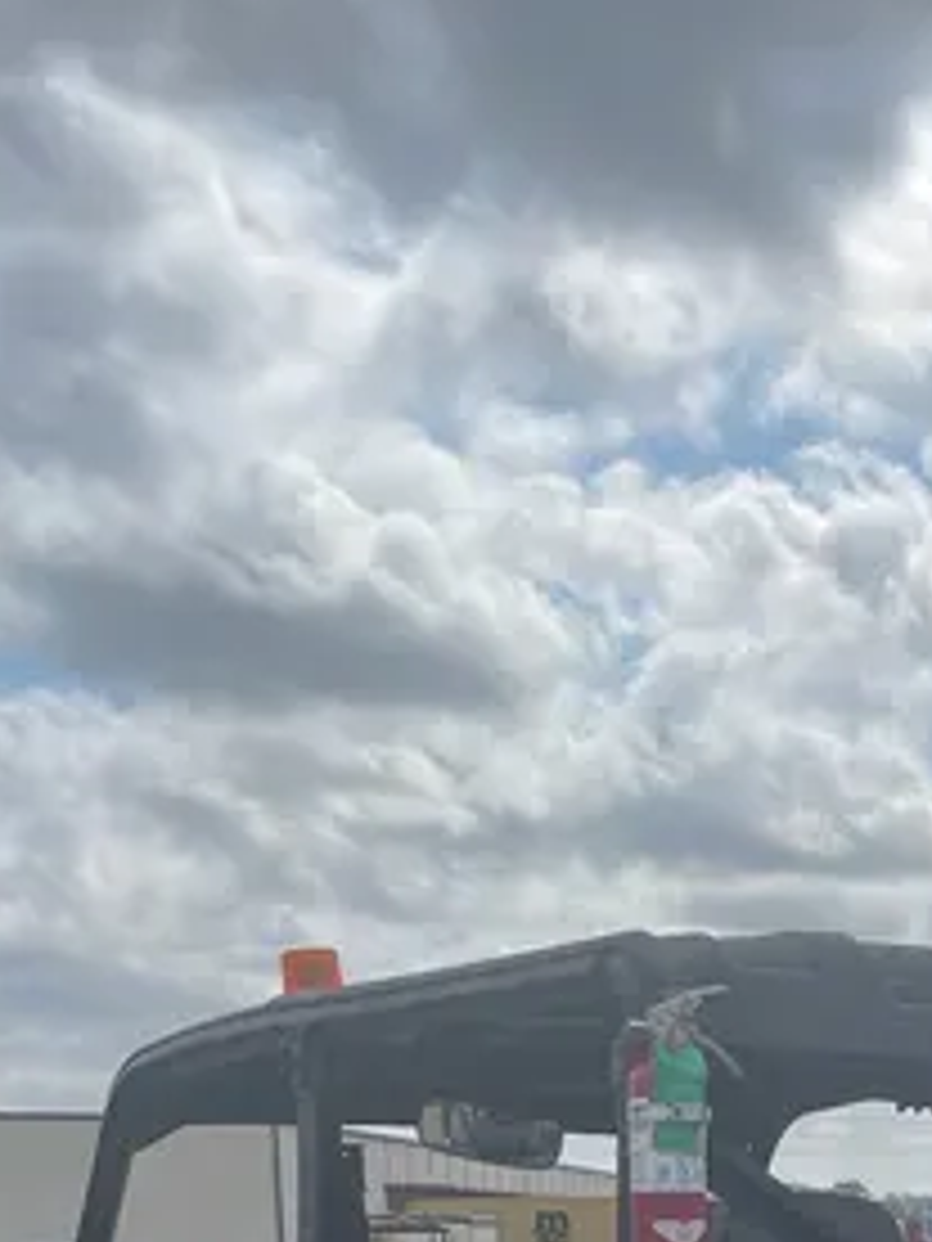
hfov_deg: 20.3
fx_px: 2477
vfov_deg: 25.5
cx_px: 1031
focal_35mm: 69
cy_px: 1456
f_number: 1.6
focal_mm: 4.2
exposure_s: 1/9091
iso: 32
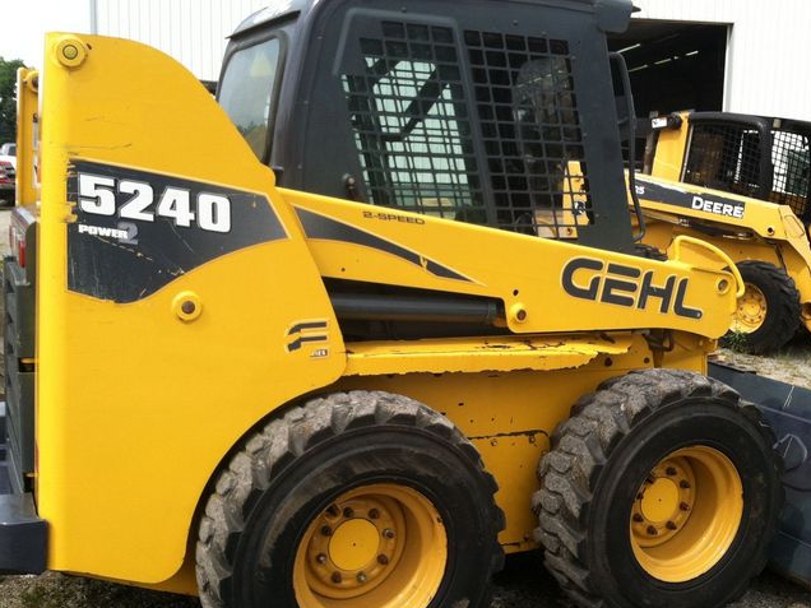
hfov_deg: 42.9
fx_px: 1031
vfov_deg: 32.8
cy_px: 339
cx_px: 448
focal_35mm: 44
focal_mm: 3.85
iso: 80
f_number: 2.8
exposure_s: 1/612
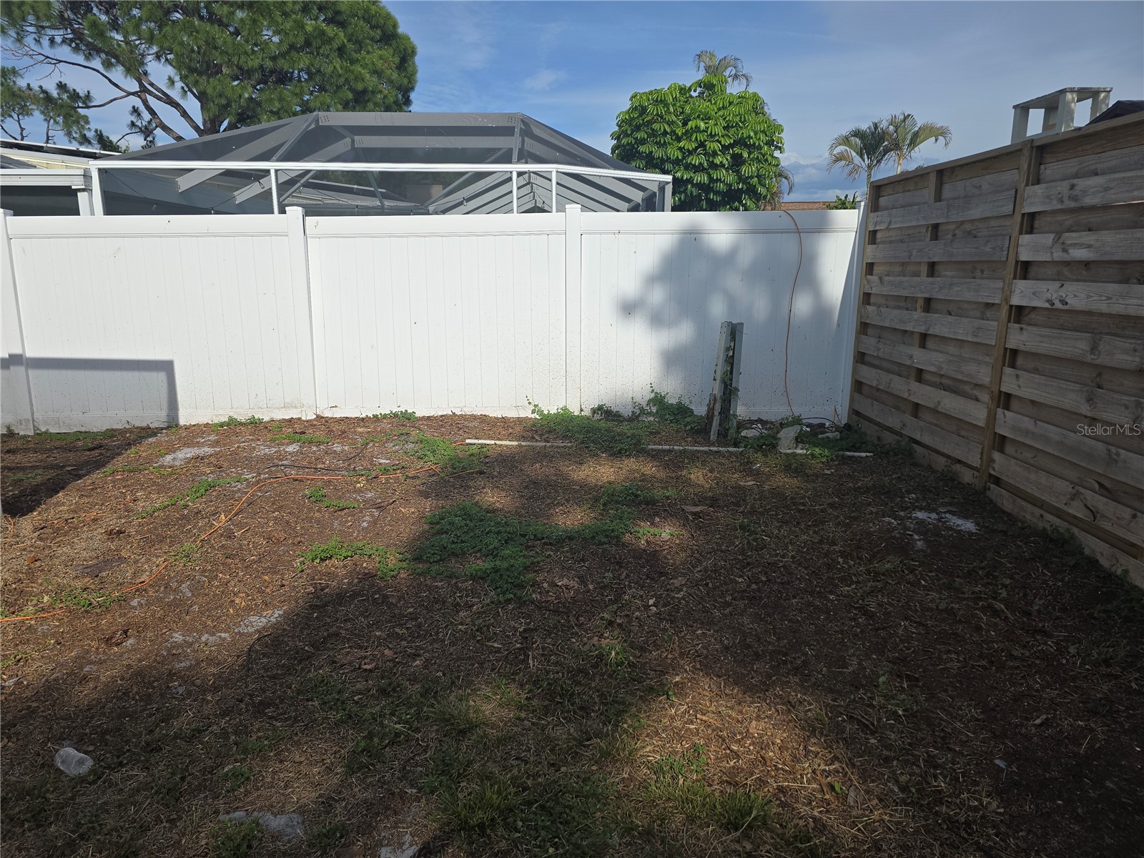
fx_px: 760
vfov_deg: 58.9
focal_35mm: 23
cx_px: 572
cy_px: 429
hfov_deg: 73.9
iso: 12
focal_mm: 6.3
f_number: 1.7
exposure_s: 1/1286
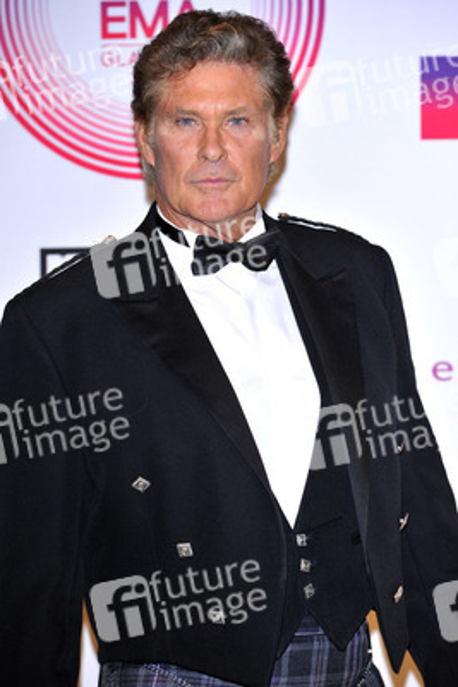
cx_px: 229
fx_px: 3527
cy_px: 344
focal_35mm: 185
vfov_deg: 11.1
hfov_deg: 7.4
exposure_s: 1/250
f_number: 7.1
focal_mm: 185
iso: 800
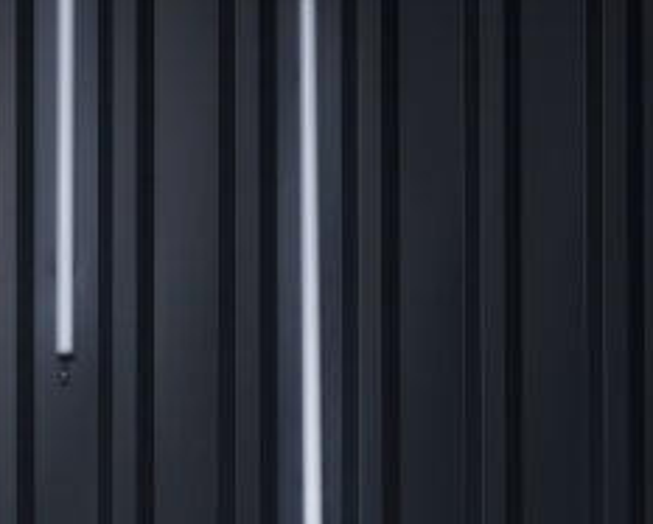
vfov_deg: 4.2
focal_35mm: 363
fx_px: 7024
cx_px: -802
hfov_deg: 5.2
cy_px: 1449
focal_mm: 47
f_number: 4
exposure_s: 1/15
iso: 200
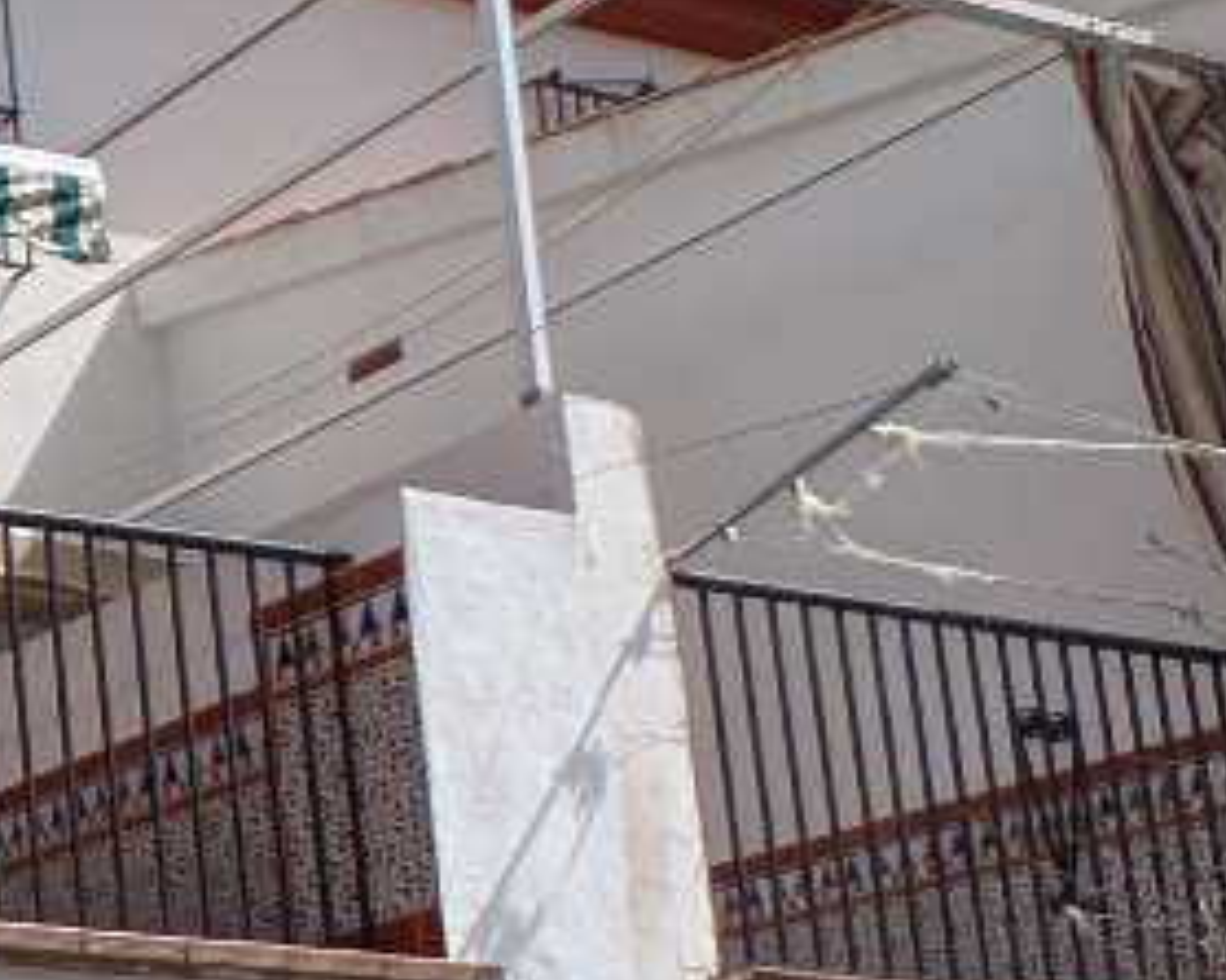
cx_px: -1336
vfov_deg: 21.9
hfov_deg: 18.0
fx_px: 2285
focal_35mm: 63
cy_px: 1263
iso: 41
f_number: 1.95
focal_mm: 2.23
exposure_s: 1/1361
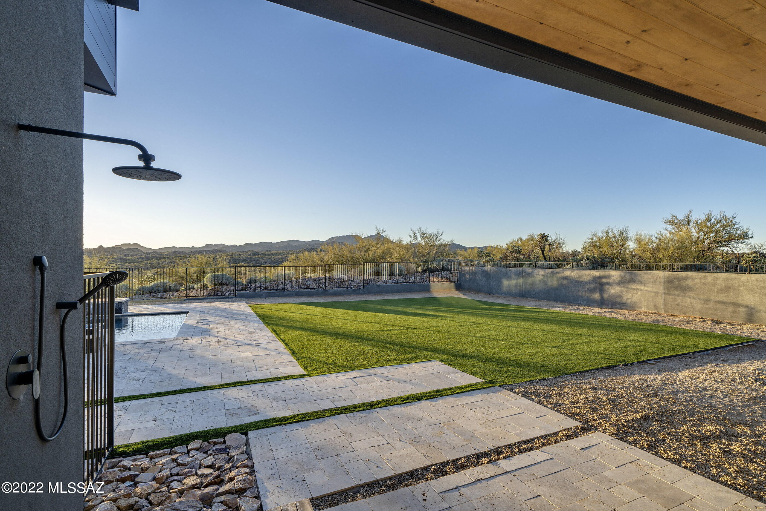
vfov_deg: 73.7
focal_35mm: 16
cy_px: 256
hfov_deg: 96.7
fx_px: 340
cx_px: 383
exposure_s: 1/50
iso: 100
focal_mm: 16
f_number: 9
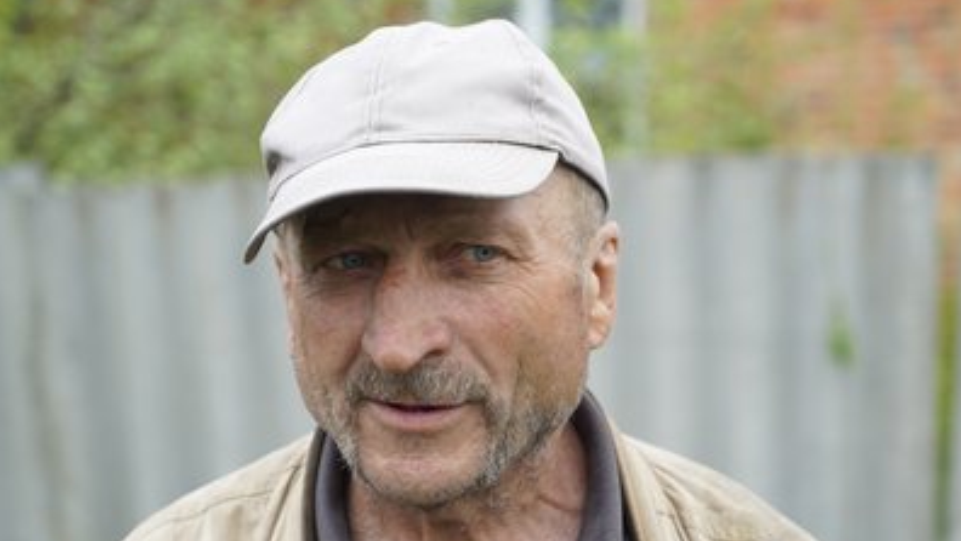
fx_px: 1861
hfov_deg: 29.0
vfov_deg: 16.5
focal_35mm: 73
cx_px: 480
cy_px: 290
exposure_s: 1/250
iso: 100
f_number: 4.5
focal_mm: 69
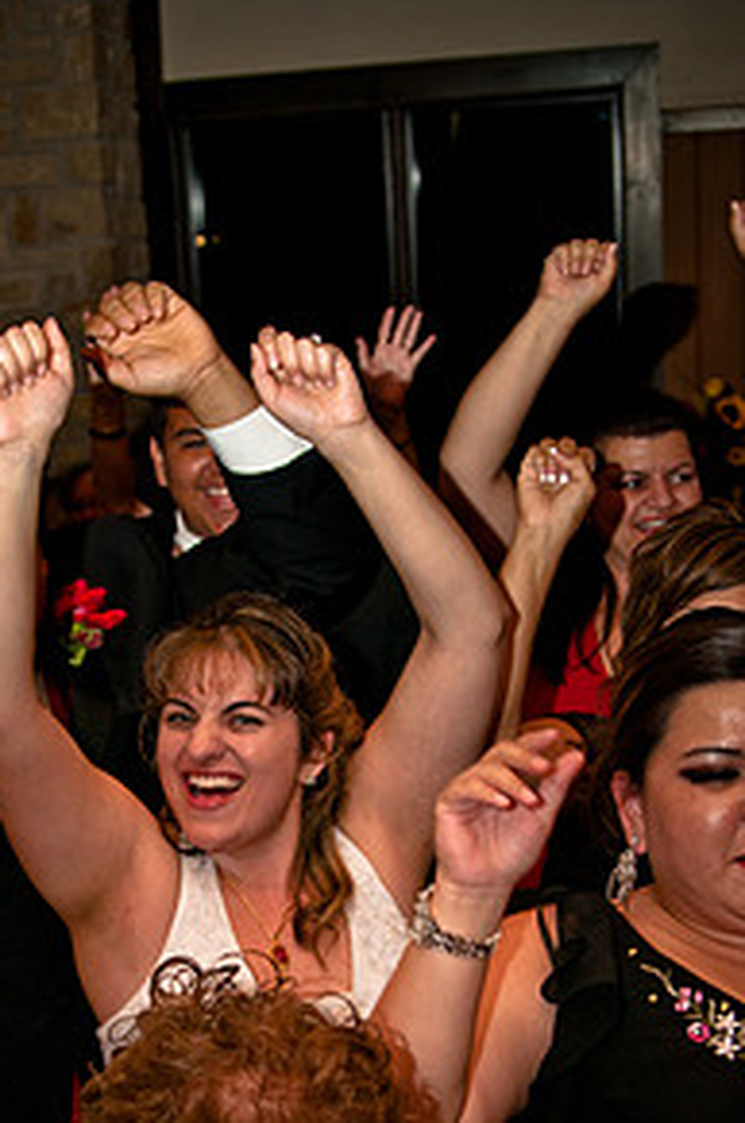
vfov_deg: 30.5
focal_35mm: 65
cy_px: 841
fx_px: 2025
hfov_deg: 20.7
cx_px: 218
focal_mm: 28
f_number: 3.2
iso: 400
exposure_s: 1/200
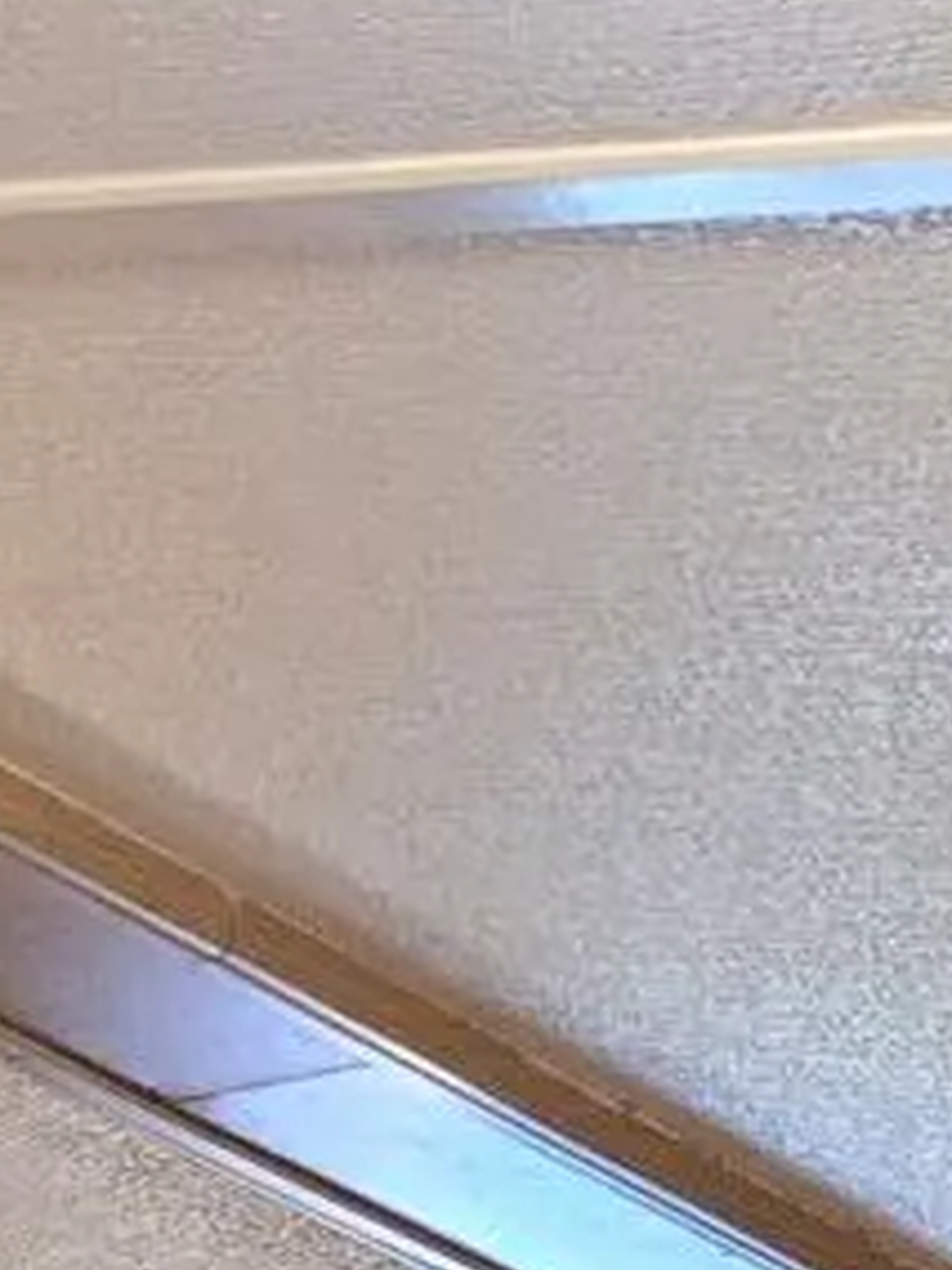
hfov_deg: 8.8
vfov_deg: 9.2
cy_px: 4051
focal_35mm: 162
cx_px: 1707
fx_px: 5940
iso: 500
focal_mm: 5.4
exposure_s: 1/120
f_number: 1.8
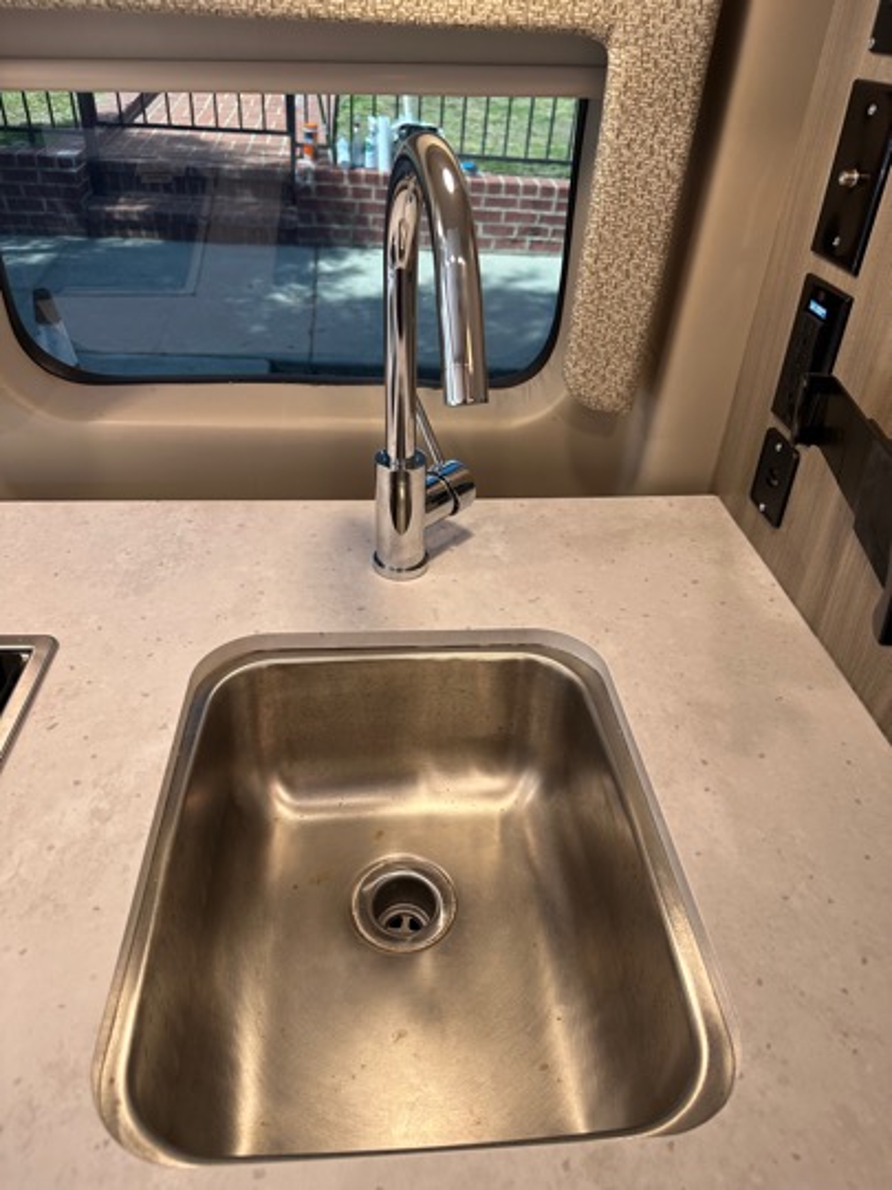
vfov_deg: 71.6
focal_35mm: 24
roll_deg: -6.0
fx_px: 825
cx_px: 446
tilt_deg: -38.2
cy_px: 595
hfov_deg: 56.8
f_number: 1.78
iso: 125
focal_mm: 6.86
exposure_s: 1/121
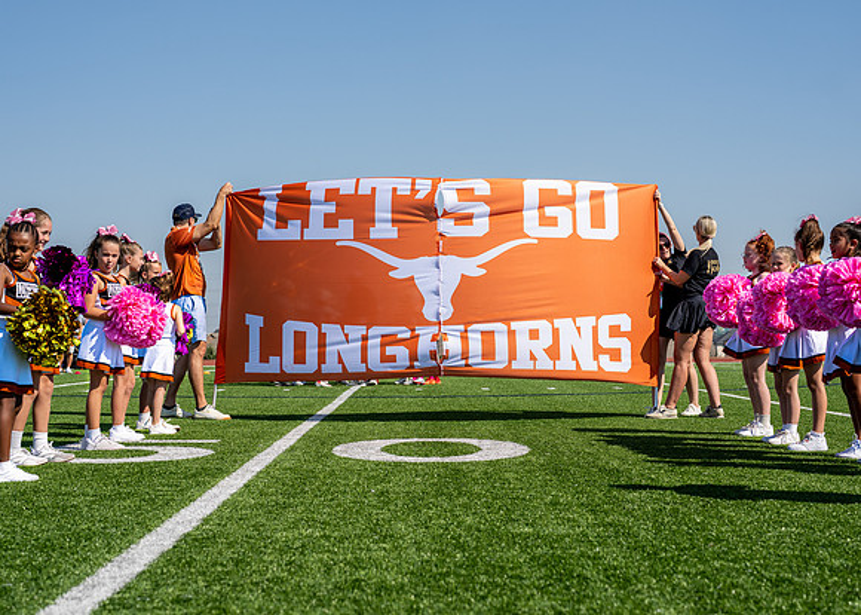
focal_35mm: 59
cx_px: 434
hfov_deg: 33.4
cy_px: 282
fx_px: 1434
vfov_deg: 24.2
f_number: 4
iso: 100
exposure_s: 1/1250
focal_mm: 50
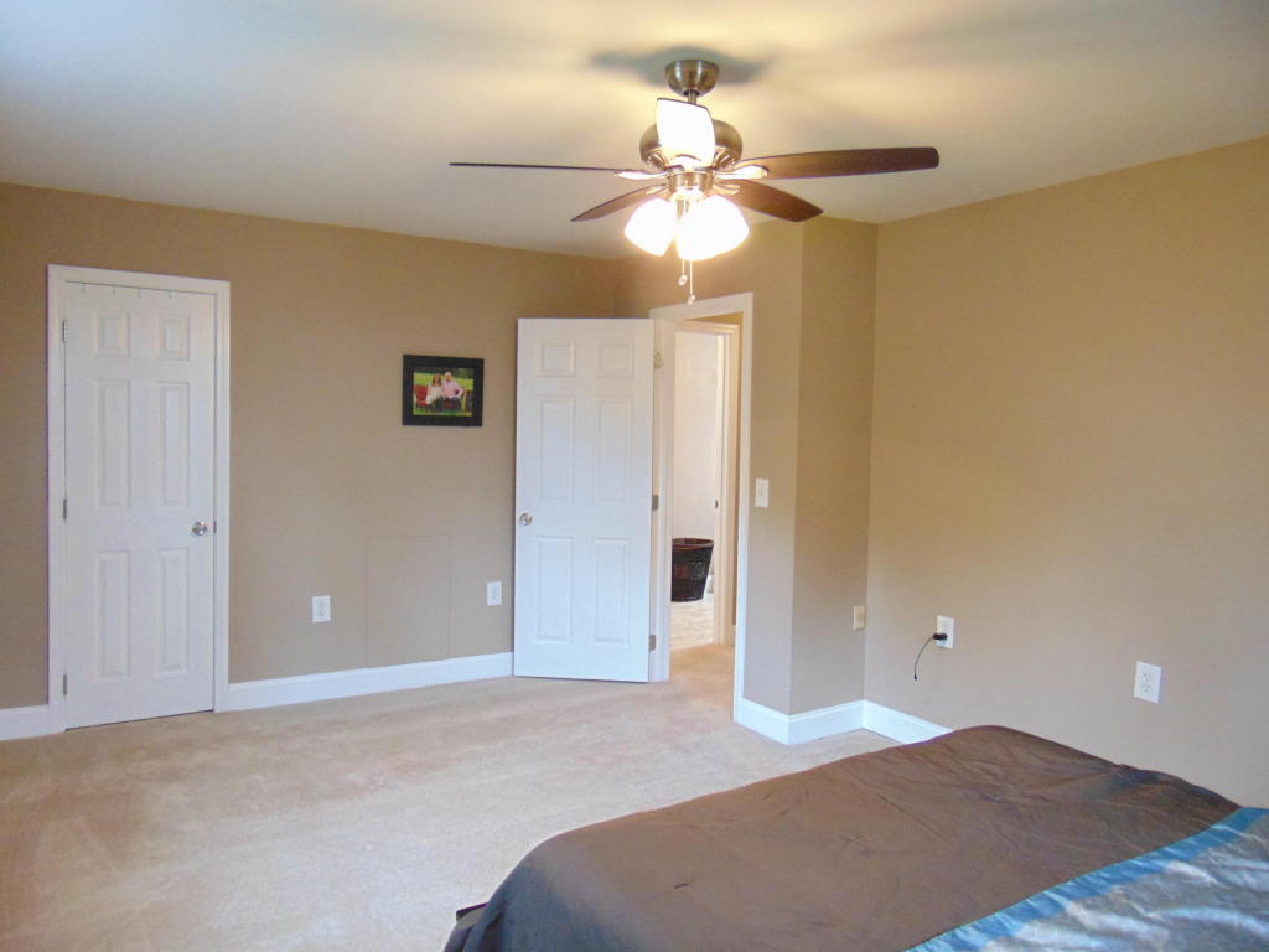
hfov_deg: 69.4
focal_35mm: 25
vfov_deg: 54.9
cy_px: 476
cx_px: 634
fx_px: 916
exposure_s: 1/25
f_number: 3
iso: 400
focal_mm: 4.5
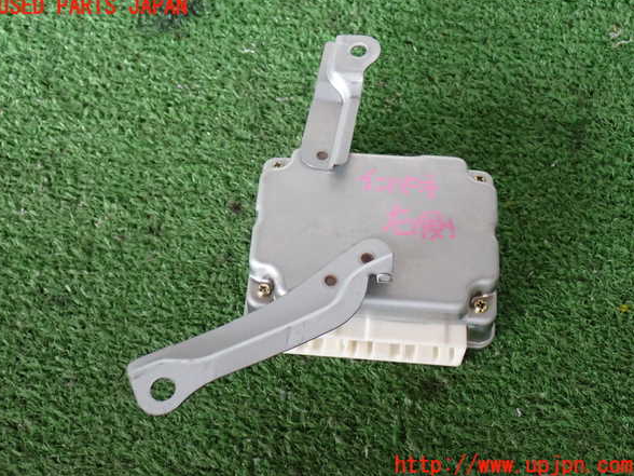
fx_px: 934
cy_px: 236
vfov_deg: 28.6
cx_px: 315
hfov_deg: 37.5
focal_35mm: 51
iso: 500
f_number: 3.2
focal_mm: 9.01
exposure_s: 1/50
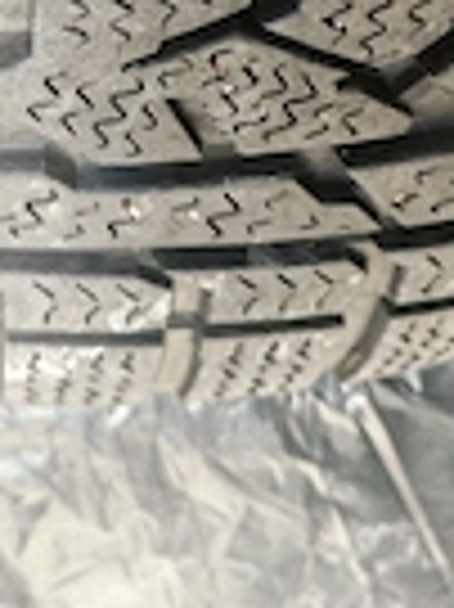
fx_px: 1401
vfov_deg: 22.2
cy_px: -162
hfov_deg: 18.0
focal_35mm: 80
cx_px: 22
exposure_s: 1/100
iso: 2500
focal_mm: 6.12
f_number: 1.9
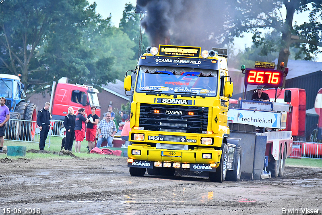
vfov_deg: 4.2
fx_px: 2951
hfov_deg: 6.2
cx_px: 161
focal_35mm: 330
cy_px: 108
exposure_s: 1/125
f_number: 5.6
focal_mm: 220
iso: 1600
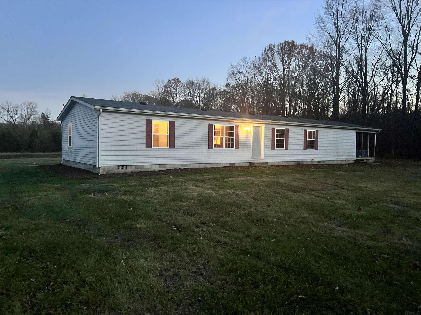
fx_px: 316
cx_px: 210
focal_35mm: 26
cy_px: 158
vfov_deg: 53.1
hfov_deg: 67.3
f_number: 1.5
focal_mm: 5.7
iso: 640
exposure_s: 1/30
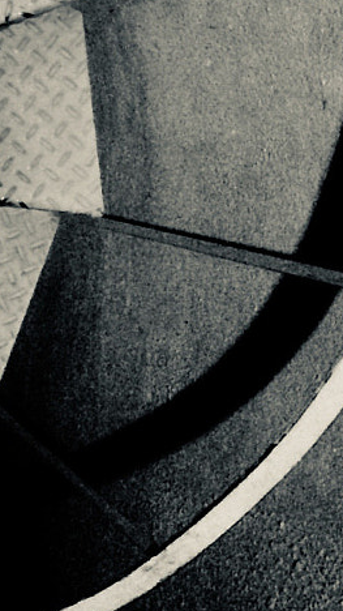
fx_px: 1747
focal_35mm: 108
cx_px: -368
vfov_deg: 19.6
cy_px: 107
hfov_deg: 10.2
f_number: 2.2
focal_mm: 4.15
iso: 320
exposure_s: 1/30
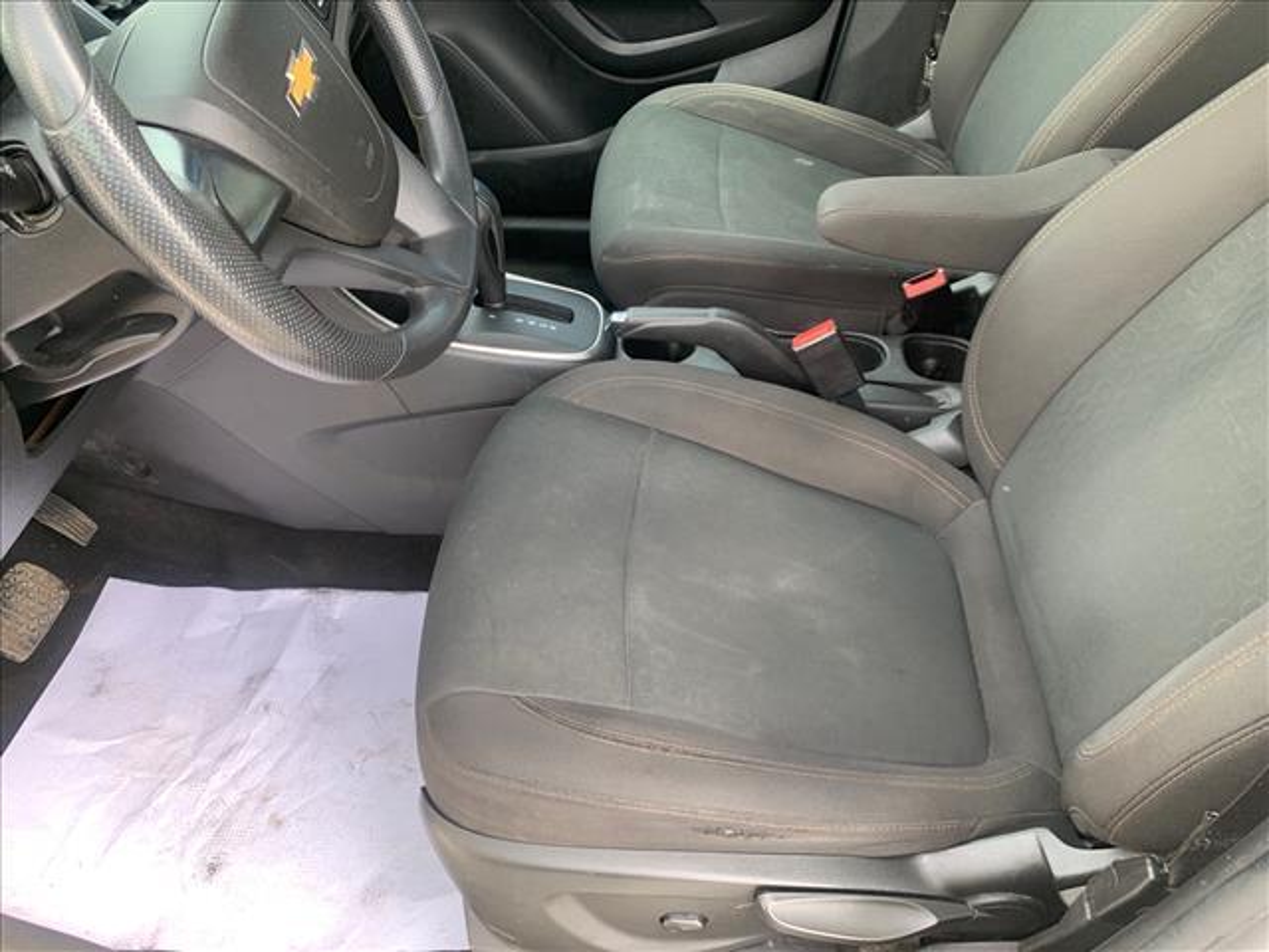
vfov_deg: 53.1
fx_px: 953
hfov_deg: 67.3
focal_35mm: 26
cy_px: 476
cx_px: 634
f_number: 1.8
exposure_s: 1/121
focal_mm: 4.25
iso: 64
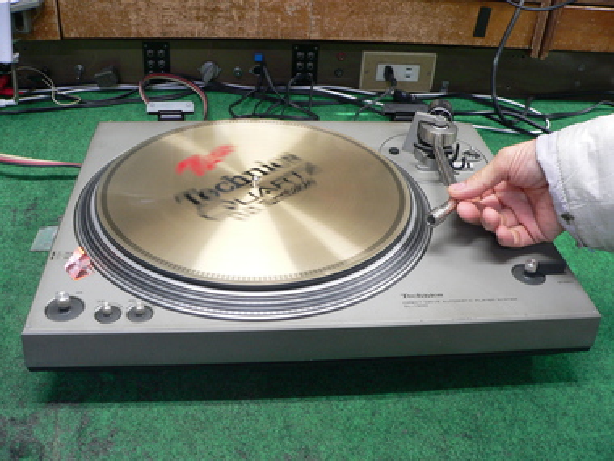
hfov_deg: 51.4
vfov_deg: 39.7
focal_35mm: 36
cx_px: 307
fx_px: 639
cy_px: 230
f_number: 2.8
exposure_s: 1/15
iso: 200
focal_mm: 6
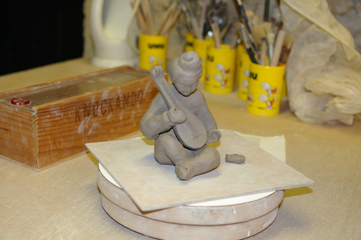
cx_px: 180
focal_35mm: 52
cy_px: 120
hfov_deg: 37.9
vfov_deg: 25.7
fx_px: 526
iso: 400
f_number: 3.5
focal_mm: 35
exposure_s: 1/45
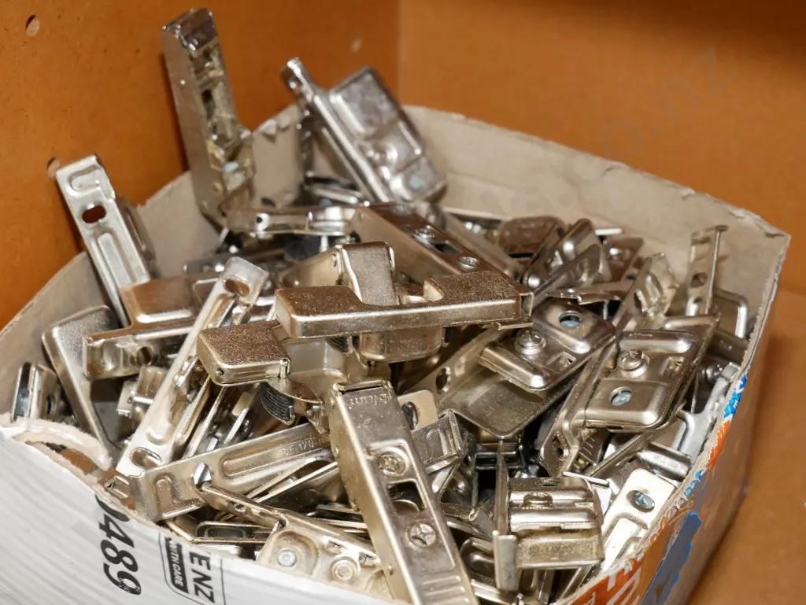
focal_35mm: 66
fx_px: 1537
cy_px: 302
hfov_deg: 29.4
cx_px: 403
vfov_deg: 22.3
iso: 1600
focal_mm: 33
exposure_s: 1/40
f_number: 5.1
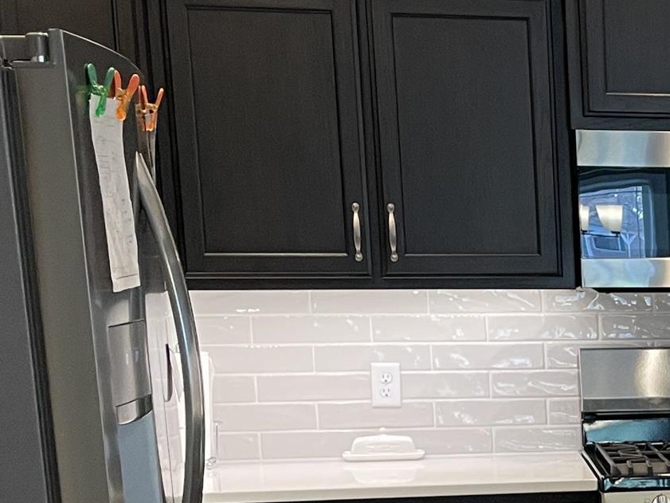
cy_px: 579
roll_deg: +0.4
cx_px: 955
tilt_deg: -9.0
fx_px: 1839
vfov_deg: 15.1
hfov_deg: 18.6
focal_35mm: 95
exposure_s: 1/60
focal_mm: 4.2
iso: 100
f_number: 1.6
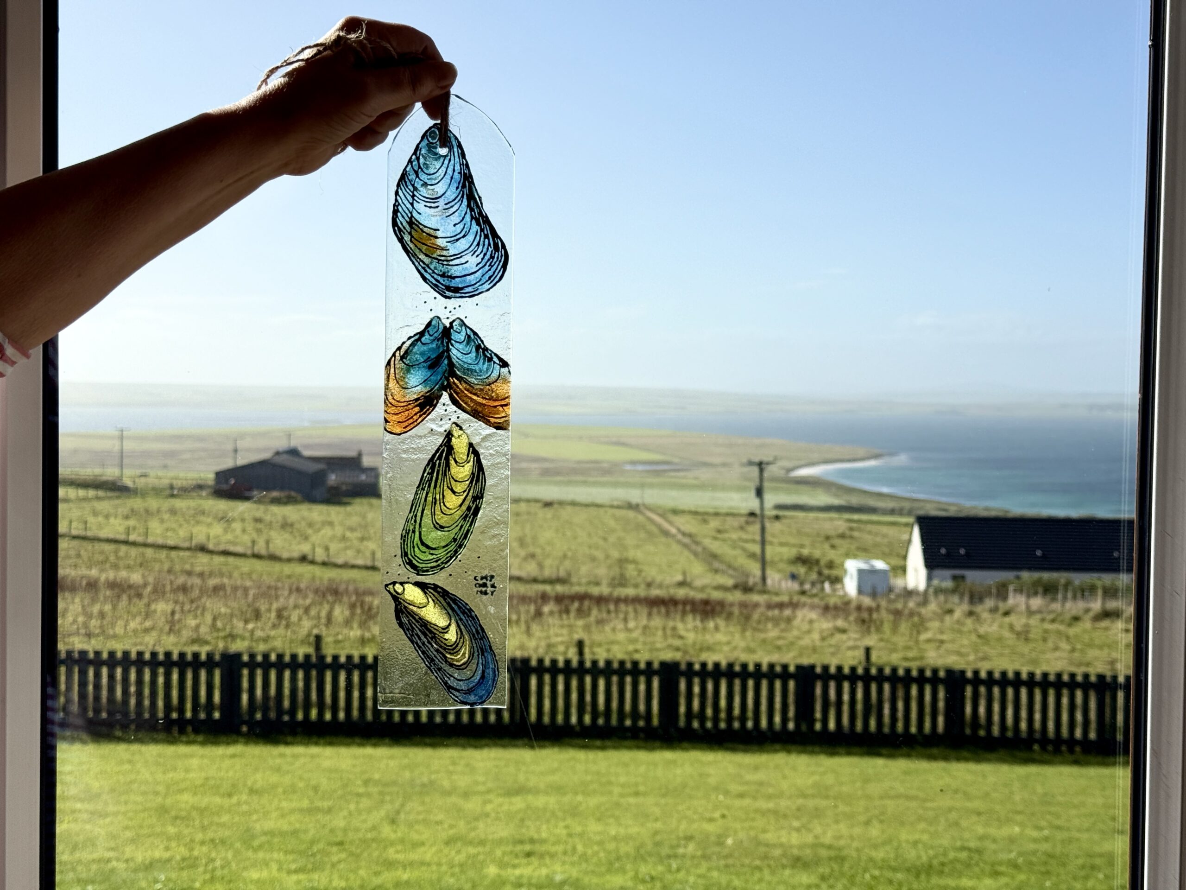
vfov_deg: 30.3
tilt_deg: -2.0
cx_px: 593
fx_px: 1645
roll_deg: -1.3
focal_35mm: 48
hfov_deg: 39.7
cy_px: 445
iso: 64
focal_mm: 6.76
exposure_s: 1/7143
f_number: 1.78
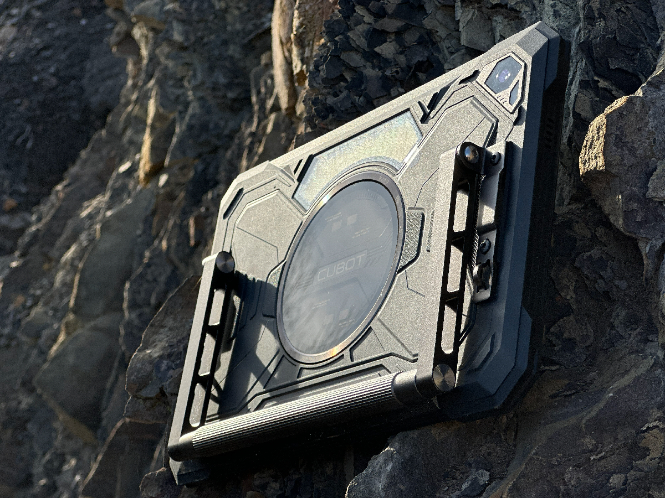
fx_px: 1479
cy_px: 249
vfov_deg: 19.1
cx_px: 332
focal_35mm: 77
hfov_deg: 25.3
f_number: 2.8
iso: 32
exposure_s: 1/641
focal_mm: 9
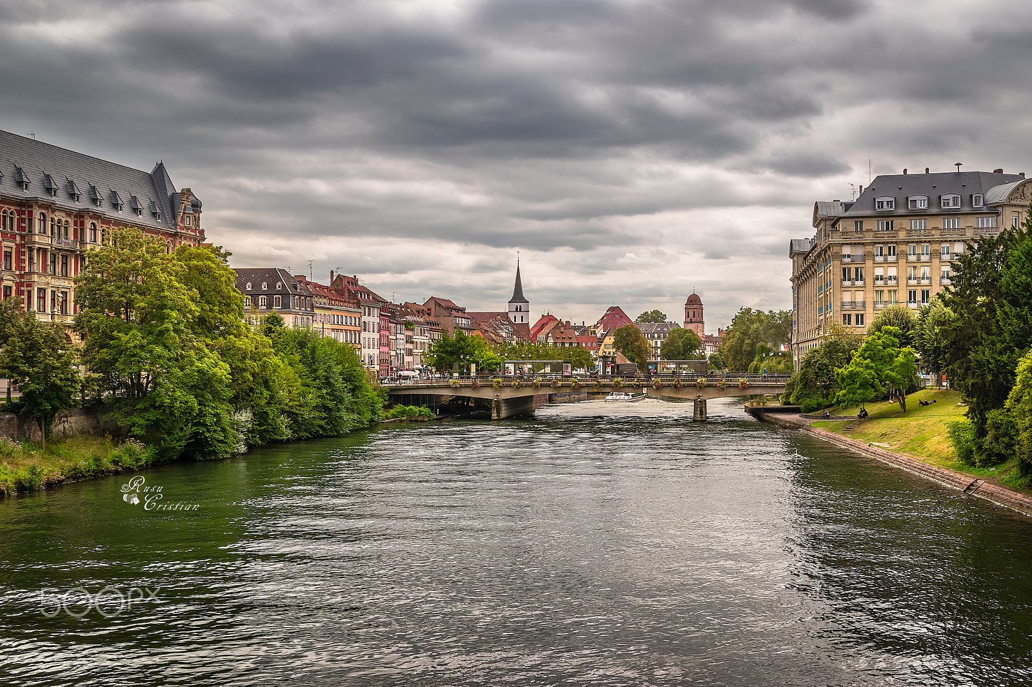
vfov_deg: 34.2
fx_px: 1118
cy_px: 344
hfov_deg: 49.6
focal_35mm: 39
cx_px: 516
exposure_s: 1/200
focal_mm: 26
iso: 100
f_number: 11
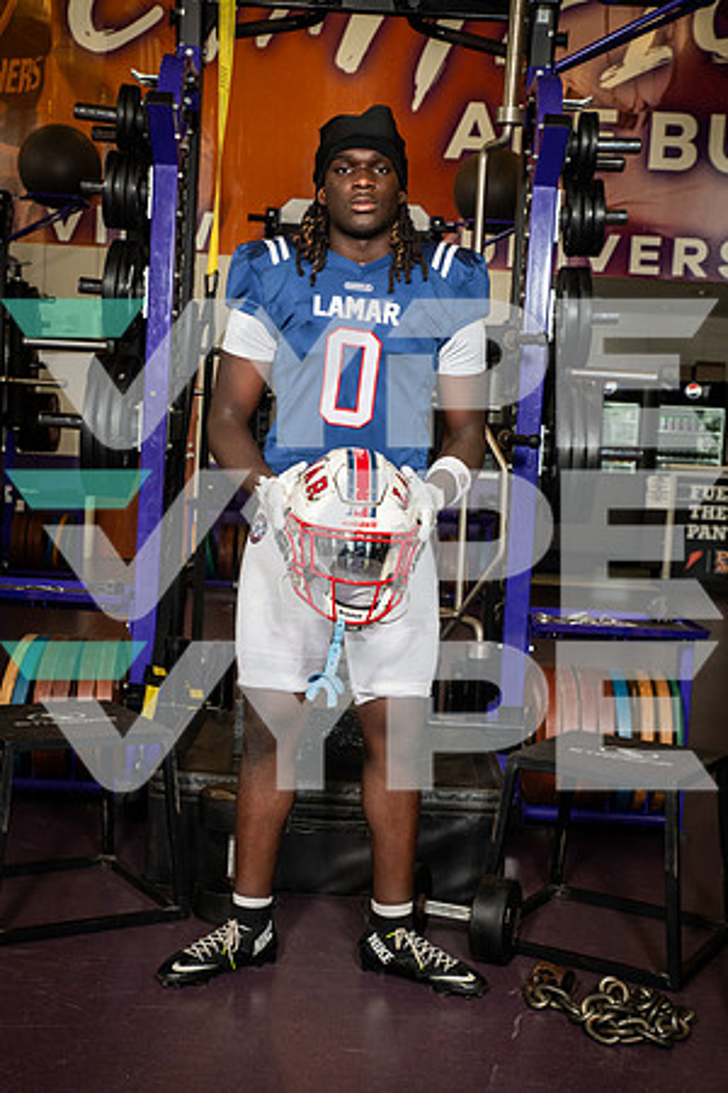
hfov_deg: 28.1
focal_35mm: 48
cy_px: 546
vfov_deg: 41.1
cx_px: 364
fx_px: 1456
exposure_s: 1/250
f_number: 7.1
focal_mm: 48
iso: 800
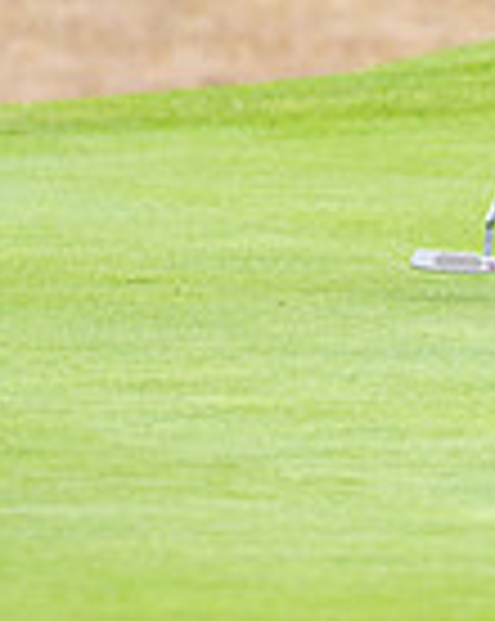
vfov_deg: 1.4
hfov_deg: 1.1
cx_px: 558
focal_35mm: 1379
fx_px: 25309
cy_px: -256
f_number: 5
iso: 400
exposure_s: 1/1250
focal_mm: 300
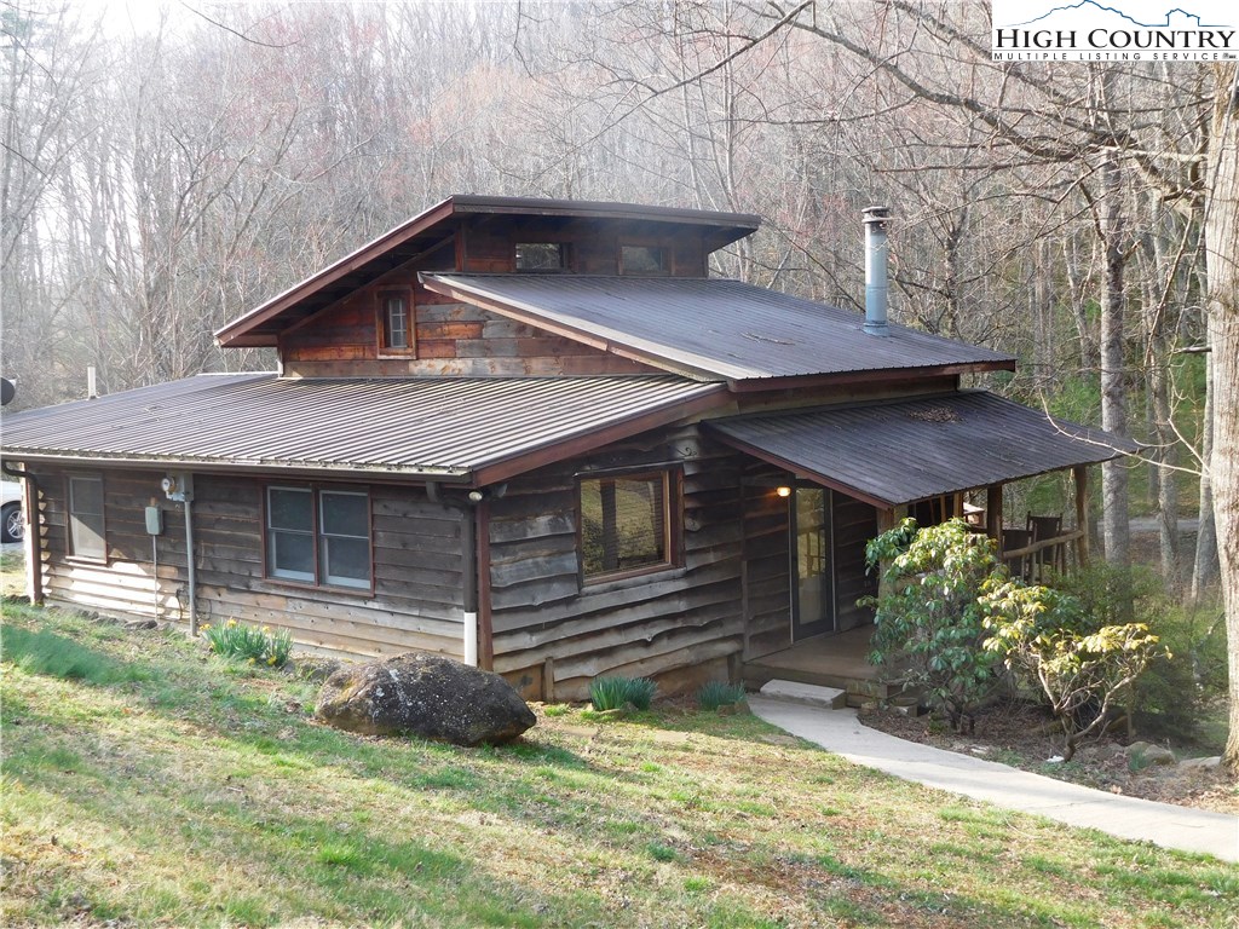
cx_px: 620
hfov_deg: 46.8
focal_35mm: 40
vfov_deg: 36.0
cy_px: 464
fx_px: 1432
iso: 125
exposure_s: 1/125
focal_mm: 7.1
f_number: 3.9
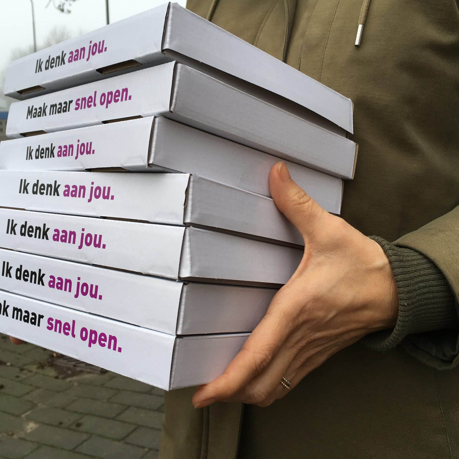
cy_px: 225
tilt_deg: -9.2
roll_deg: +1.5
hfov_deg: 47.1
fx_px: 525
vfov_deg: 47.2
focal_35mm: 35
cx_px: 204
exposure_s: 1/100
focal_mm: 4.15
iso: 25
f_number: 2.2
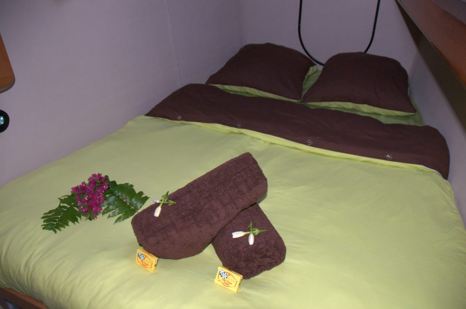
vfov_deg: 47.8
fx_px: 349
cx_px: 233
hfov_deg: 67.4
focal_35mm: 27
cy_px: 154
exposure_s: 1/100
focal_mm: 18
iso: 800
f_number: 3.5
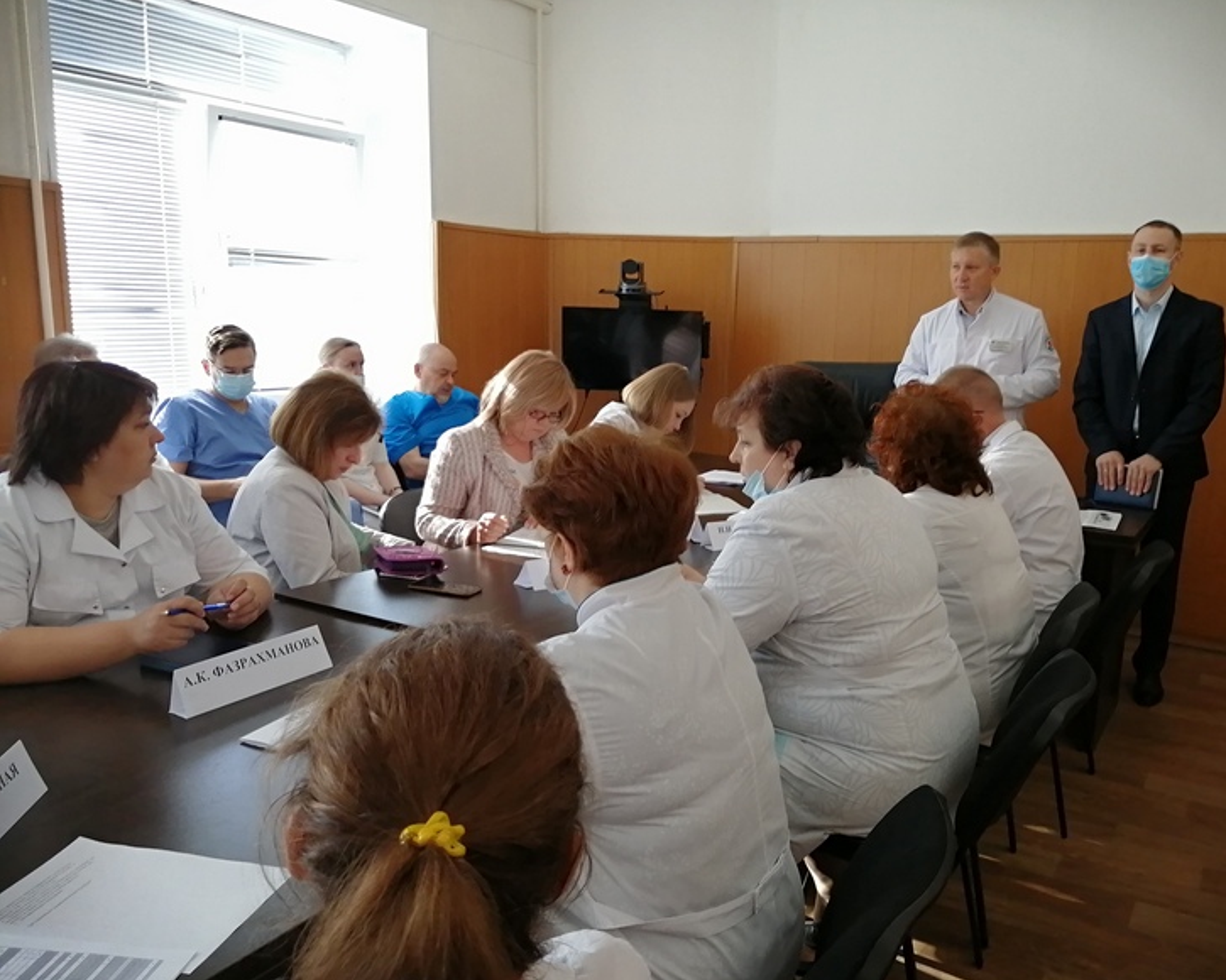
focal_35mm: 28
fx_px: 1016
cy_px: 504
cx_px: 675
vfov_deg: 51.5
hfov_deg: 62.1
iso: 80
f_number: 1.8
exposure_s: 1/100
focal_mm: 3.62
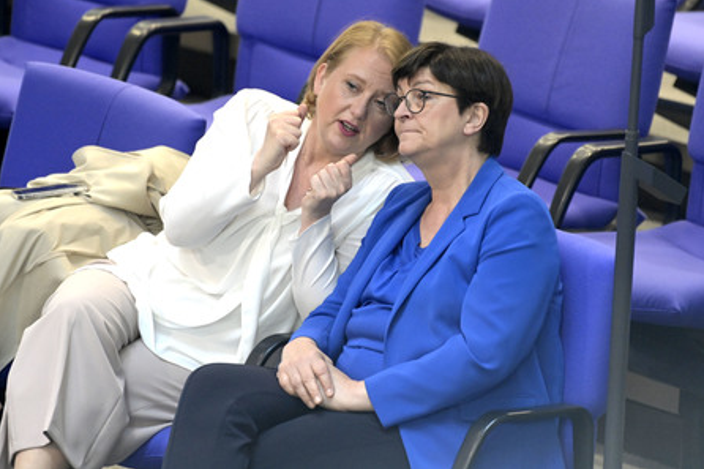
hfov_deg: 4.1
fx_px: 9871
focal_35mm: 505
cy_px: 234
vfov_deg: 2.7
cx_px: 354
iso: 8000
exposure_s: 1/320
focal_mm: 500
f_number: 5.6
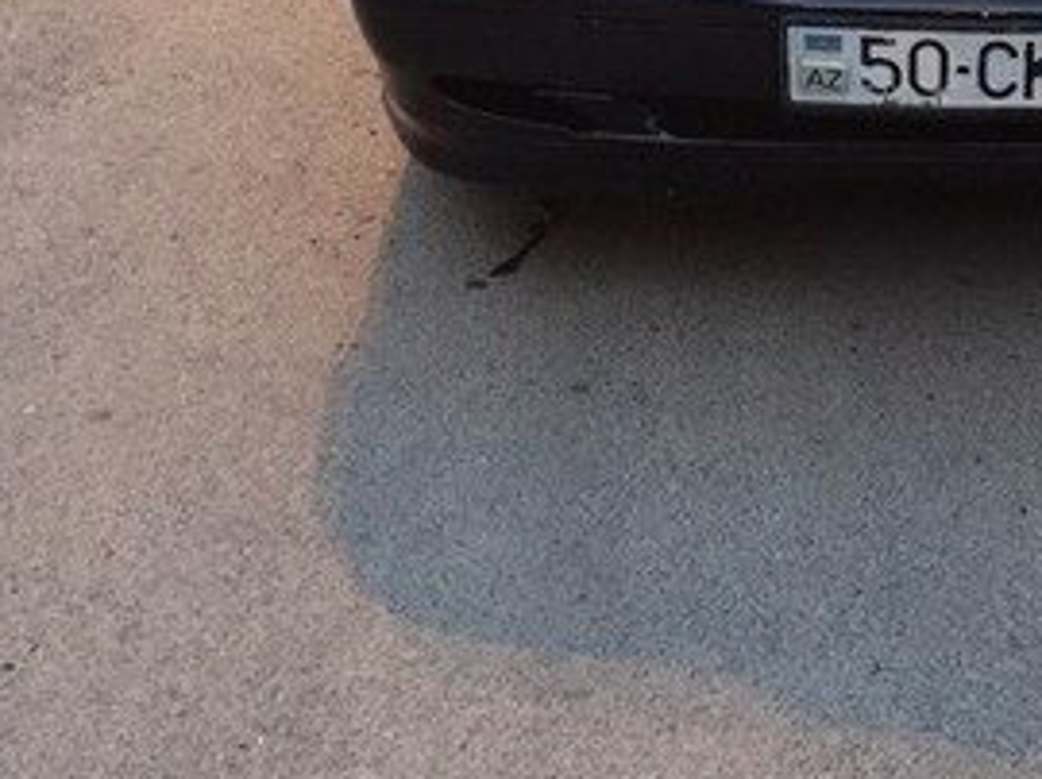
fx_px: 2135
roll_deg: -1.2
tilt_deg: -16.8
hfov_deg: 26.6
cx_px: 922
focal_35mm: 71
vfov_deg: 19.5
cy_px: -148
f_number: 2.2
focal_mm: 4.15
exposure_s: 1/33
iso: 250
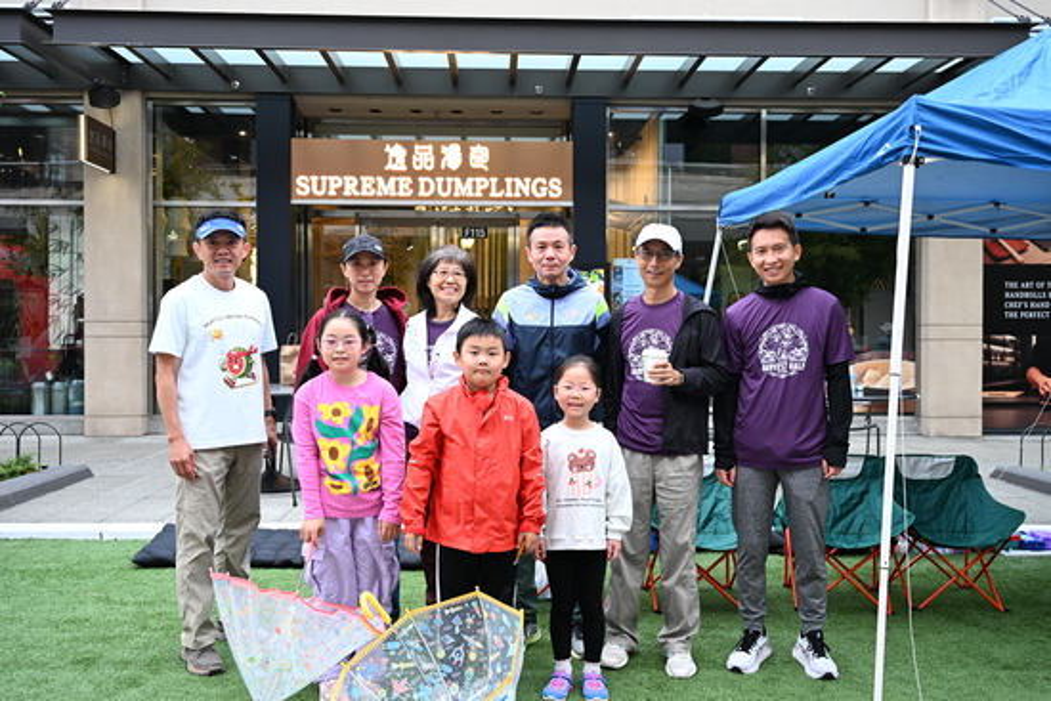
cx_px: 526
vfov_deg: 40.0
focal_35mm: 33
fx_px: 964
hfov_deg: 57.2
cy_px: 350
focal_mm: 33
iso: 1600
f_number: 4
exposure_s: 1/320
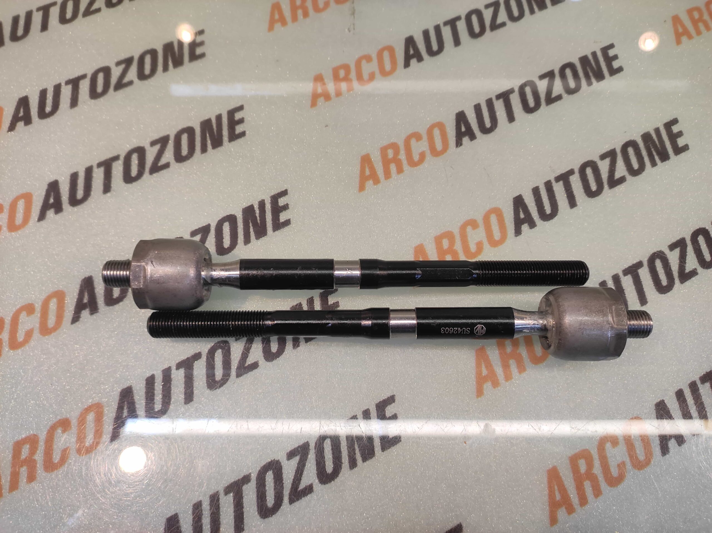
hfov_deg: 91.1
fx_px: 349
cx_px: 356
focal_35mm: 17
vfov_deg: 74.7
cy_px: 266
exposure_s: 1/33
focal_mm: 4.74
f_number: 1.79
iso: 102
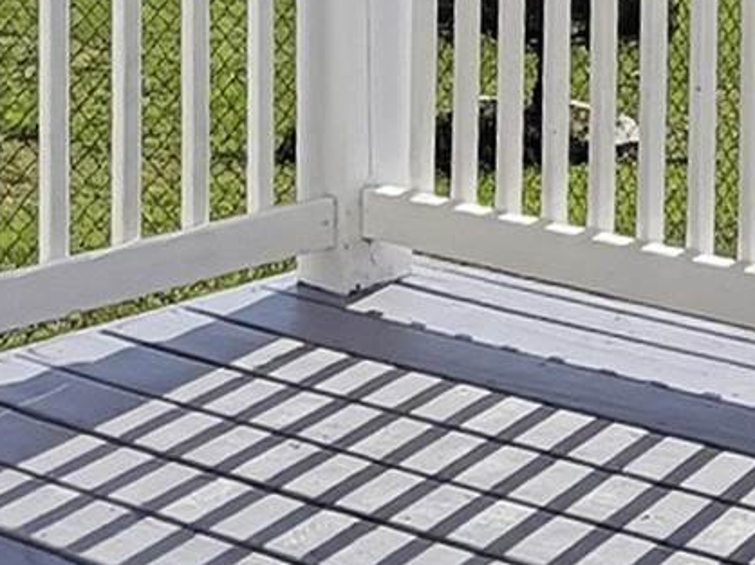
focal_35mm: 103
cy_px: -83
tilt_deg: -8.7
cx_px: 1582
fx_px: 2245
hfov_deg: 14.9
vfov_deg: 14.0
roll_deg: +0.0
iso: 20
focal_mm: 2.2
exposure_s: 1/1961
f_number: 2.2
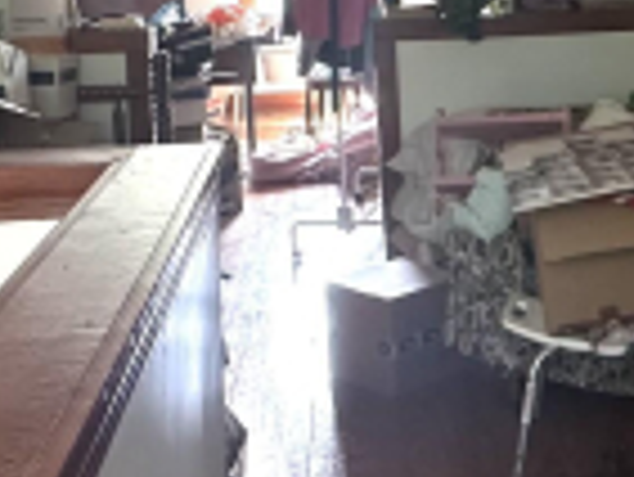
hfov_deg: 27.8
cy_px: 50
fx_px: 1210
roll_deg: +0.4
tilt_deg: -6.3
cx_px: 618
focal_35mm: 66
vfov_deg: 21.8
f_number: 2.2
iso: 320
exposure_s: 1/67
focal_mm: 2.22
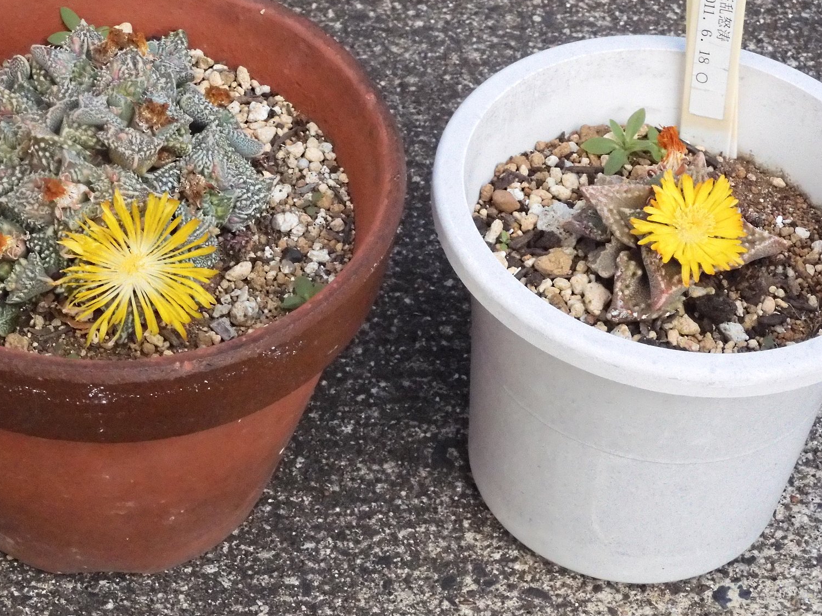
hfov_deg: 22.0
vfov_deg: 16.6
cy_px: 230
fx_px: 2113
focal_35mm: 89
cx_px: 364
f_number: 4.5
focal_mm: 11.6
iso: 1600
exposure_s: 1/1000
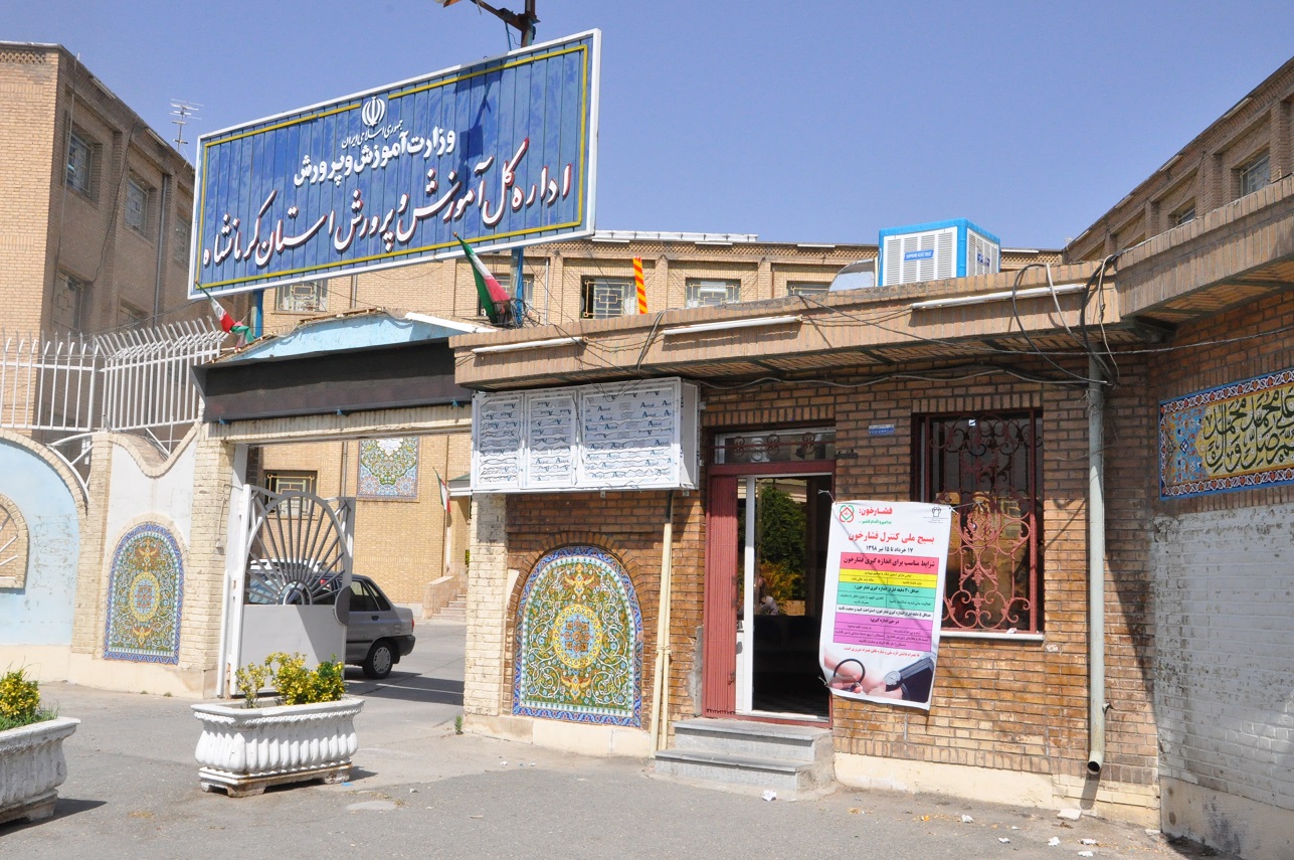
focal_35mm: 38
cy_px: 430
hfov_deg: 51.3
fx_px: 1346
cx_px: 647
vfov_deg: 35.4
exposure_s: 1/1600
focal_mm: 25
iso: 2500
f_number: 20
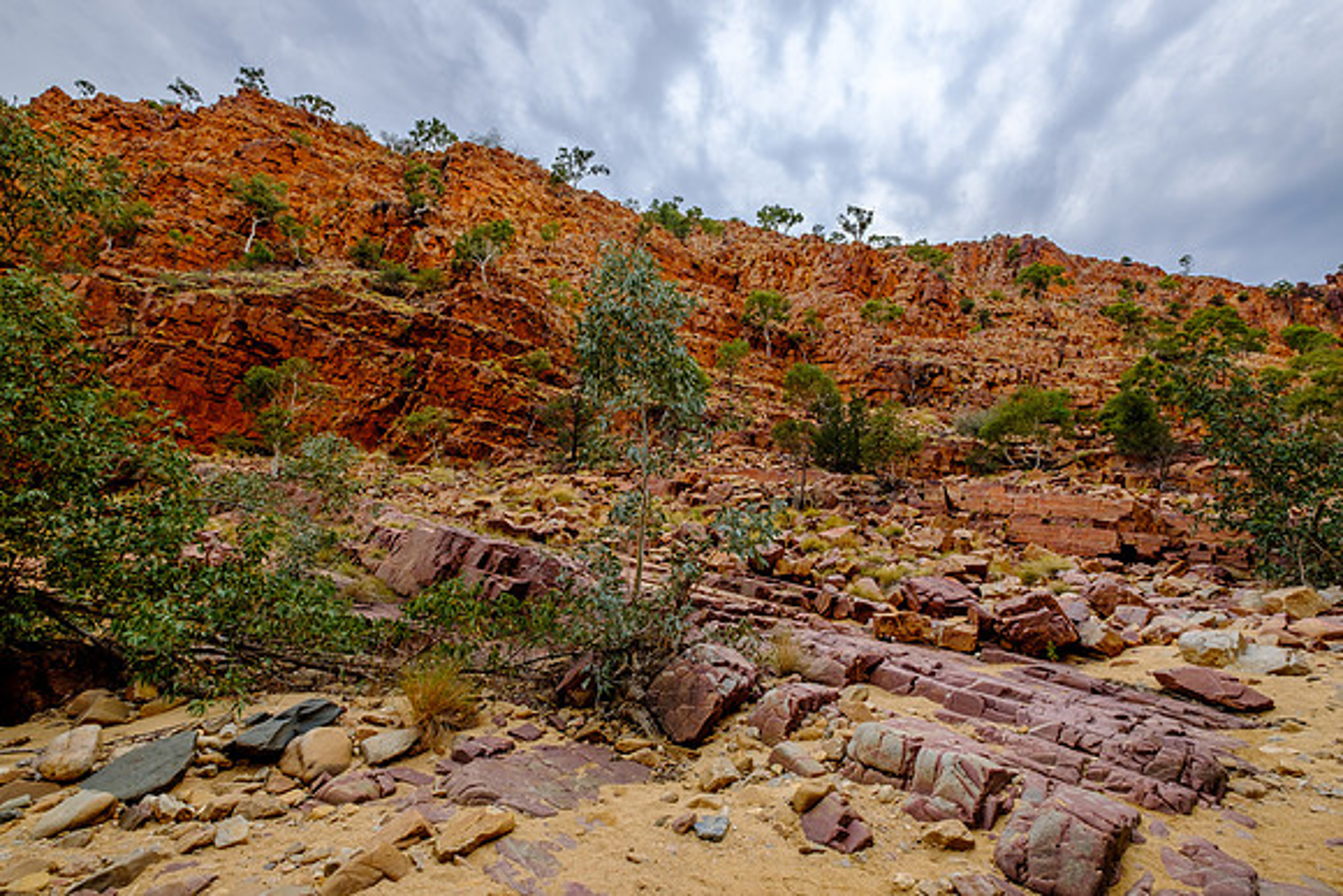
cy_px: 448
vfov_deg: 77.4
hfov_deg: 100.4
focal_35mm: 15
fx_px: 560
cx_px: 672
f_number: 8
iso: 200
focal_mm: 10
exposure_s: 1/105
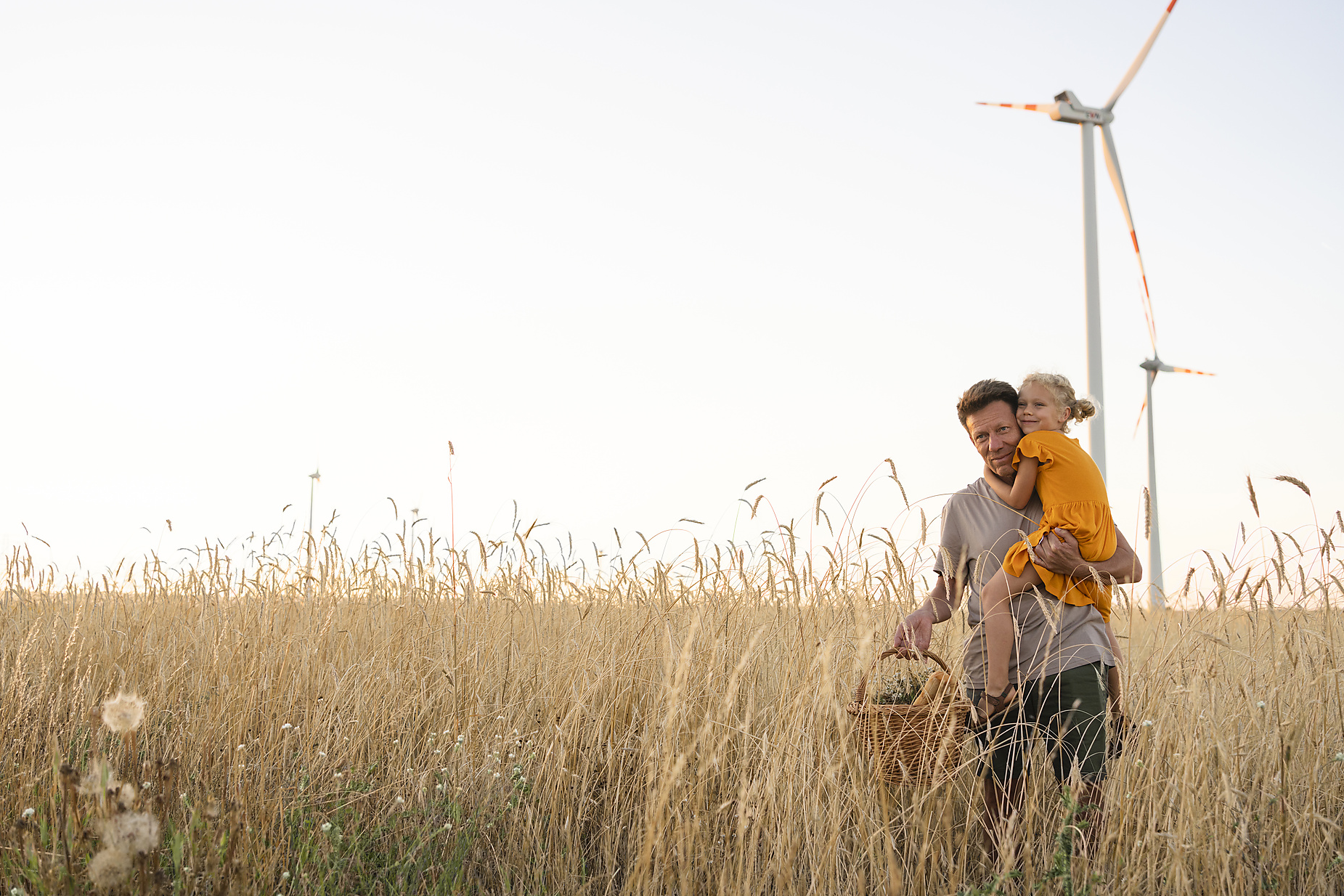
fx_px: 1344
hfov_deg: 53.1
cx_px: 679
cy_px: 437
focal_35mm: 36
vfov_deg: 36.9
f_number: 3.5
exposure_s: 1/320
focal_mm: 35
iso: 200
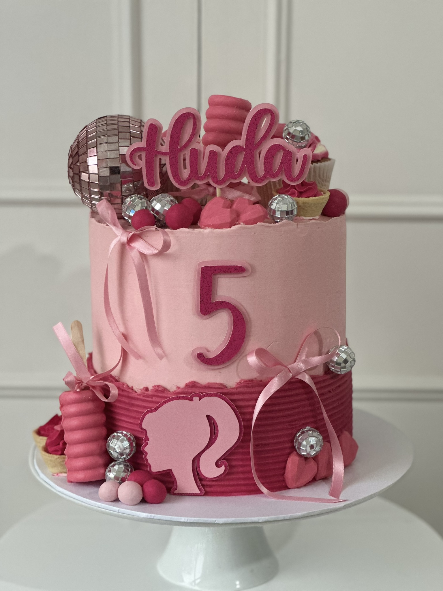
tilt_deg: -11.7
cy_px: 296
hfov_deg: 19.1
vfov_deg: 25.3
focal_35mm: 77
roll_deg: +0.0
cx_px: 222
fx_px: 1314
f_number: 2.8
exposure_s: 1/33
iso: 250
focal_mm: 9
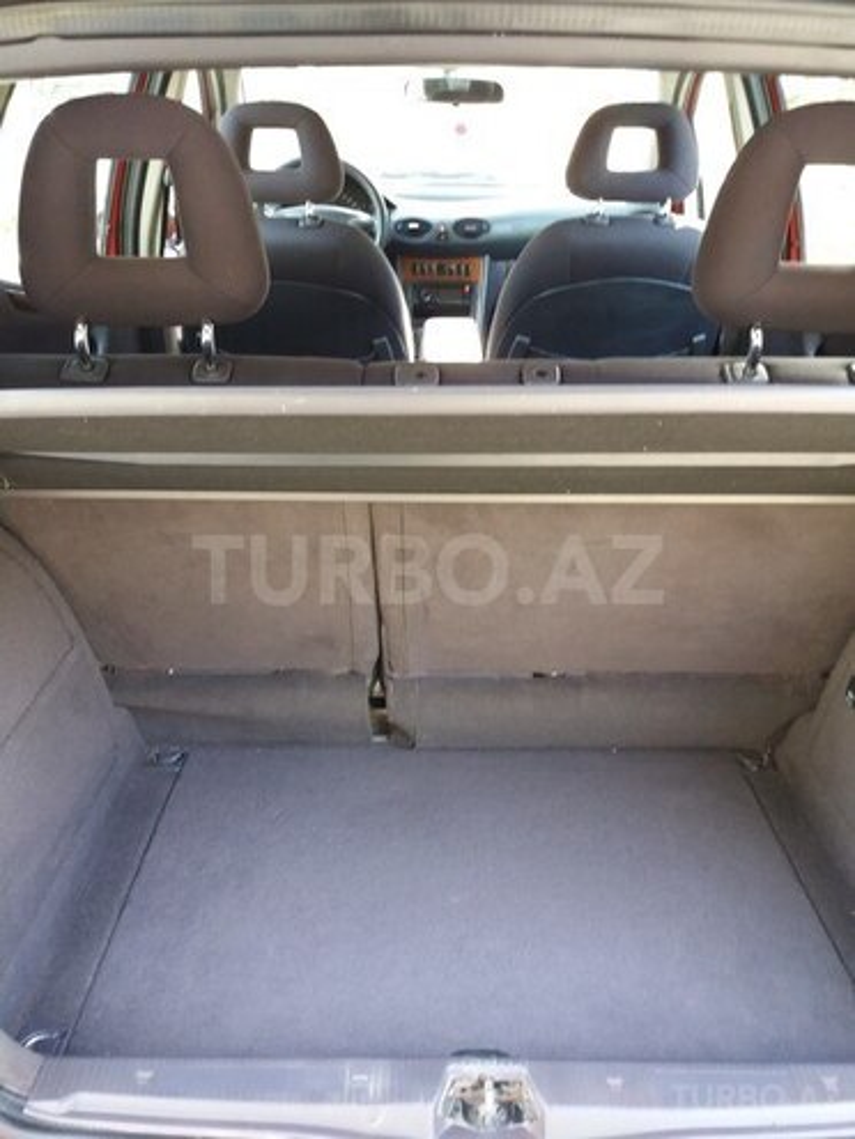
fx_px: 922
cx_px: 428
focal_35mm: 28
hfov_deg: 49.7
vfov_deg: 63.4
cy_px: 570
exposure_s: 1/17
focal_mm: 3.7
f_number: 1.9
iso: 160
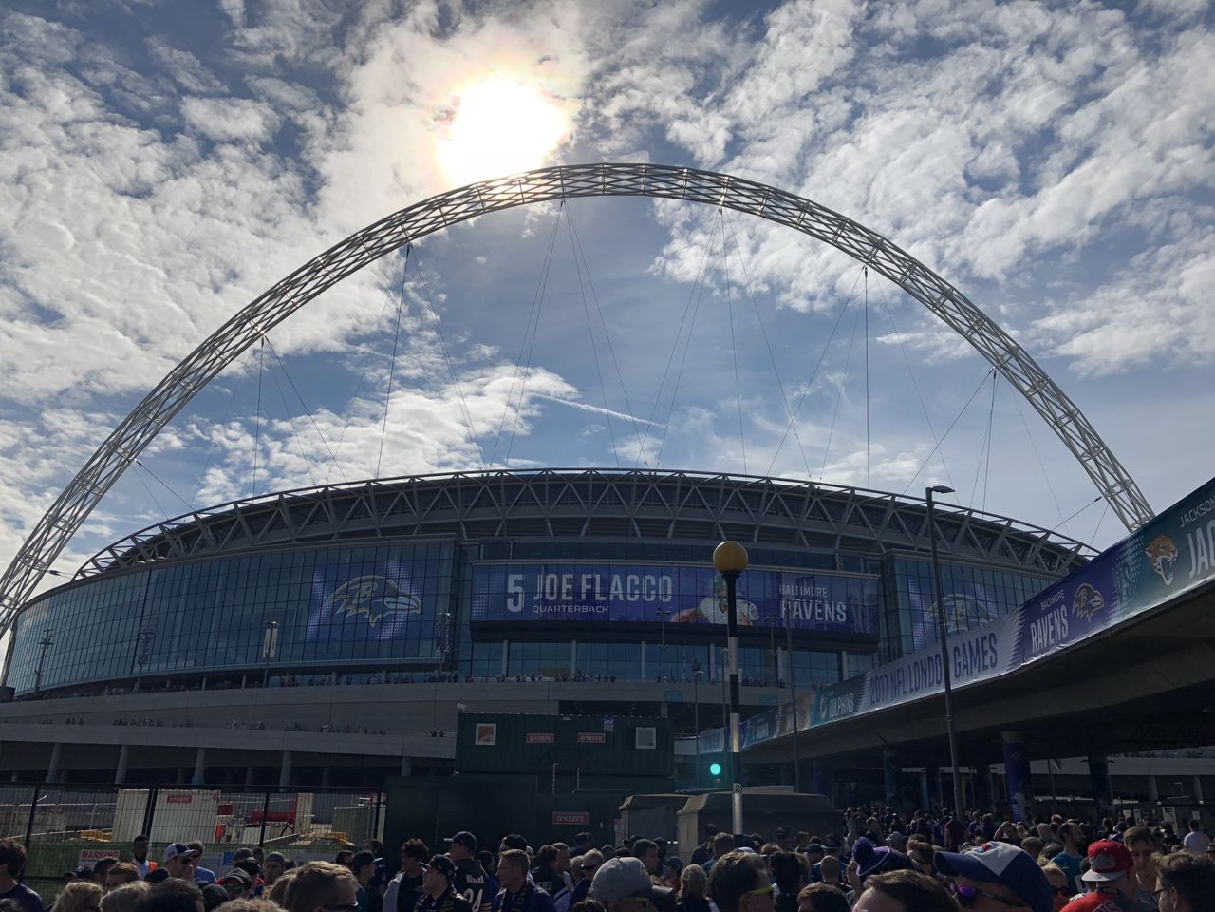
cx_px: 608
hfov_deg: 61.7
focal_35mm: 29
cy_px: 456
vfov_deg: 48.2
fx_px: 1018
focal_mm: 3.99
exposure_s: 1/8000
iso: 25
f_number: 1.8
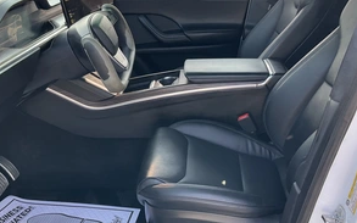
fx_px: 409
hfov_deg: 47.1
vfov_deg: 30.5
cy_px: 133
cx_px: 158
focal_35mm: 42
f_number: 1.8
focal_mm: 3
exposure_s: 1/122
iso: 32
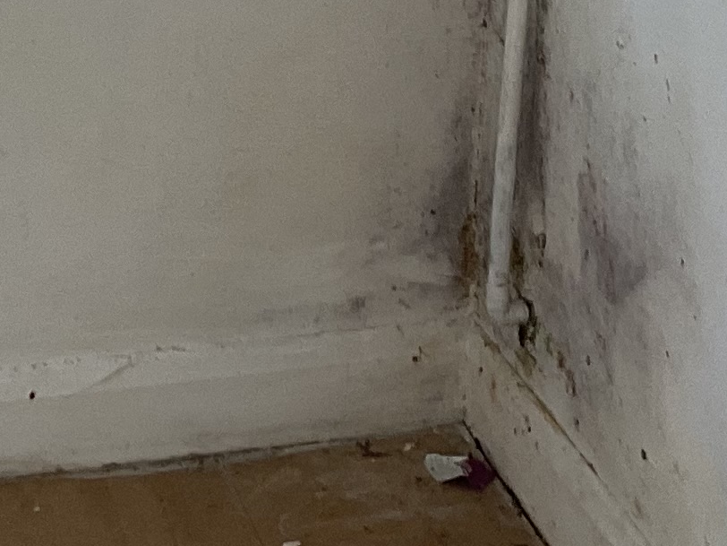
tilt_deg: -6.7
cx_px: 301
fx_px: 3024
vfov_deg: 9.4
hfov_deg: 13.7
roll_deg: -1.2
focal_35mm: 144
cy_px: -670
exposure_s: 1/120
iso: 32
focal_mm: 3
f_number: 1.8
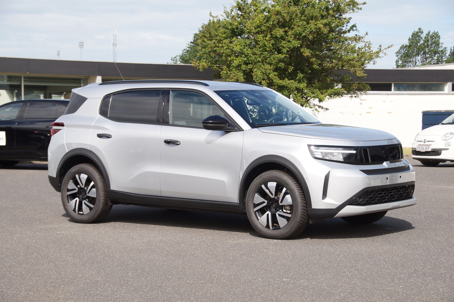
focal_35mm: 82
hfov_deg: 24.6
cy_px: 151
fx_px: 1040
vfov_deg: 16.5
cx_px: 227
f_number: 7.1
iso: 100
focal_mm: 55
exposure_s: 1/200
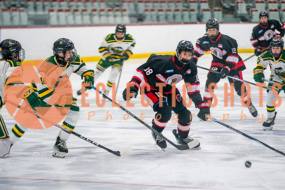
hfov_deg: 9.8
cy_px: 90
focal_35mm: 210
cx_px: 162
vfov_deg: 6.5
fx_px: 1664
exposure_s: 1/640
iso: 800
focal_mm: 165
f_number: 2.8
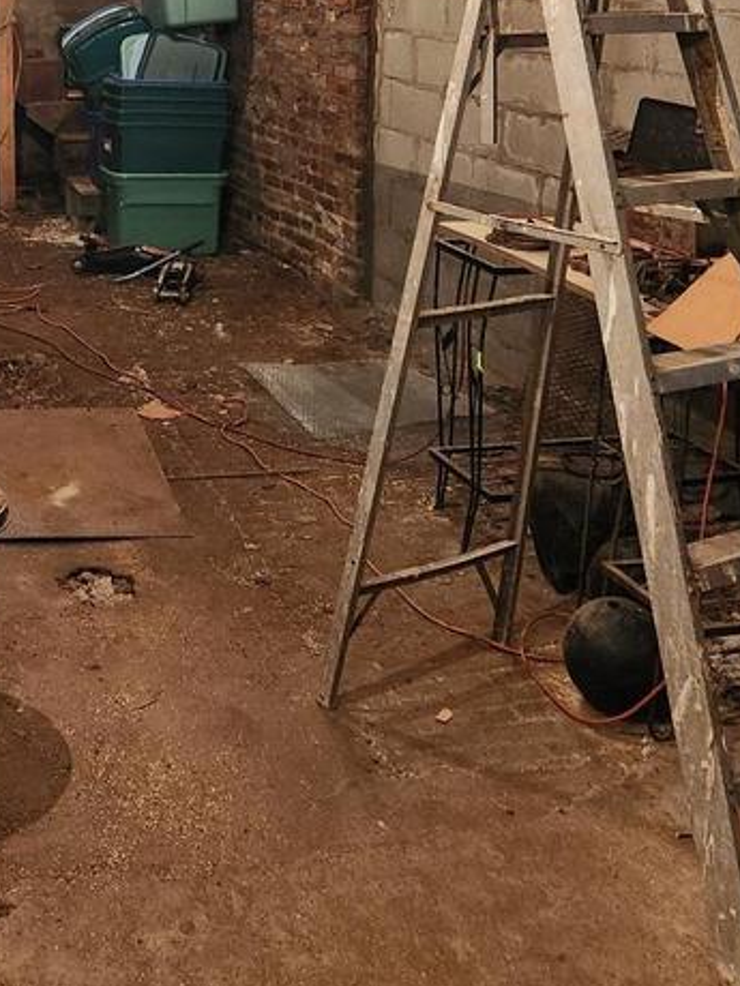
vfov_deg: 31.9
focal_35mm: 54
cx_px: 120
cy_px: -71
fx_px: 1539
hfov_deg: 26.4
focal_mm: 5.4
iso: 640
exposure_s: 1/120
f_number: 1.8
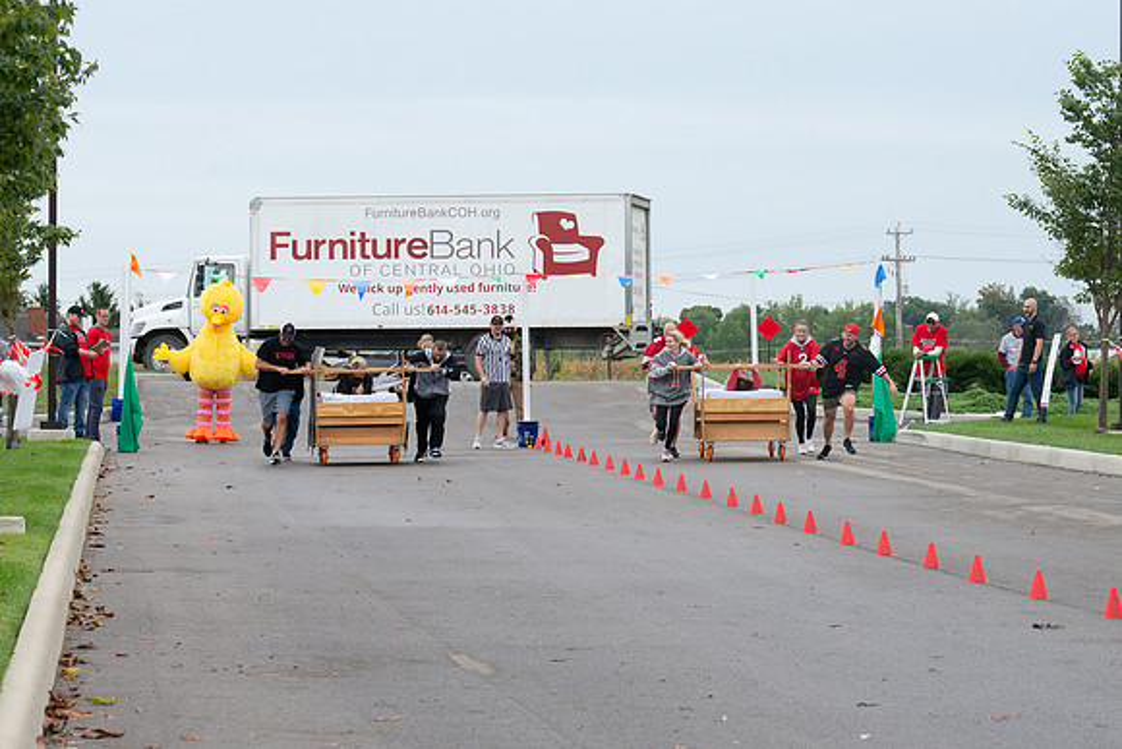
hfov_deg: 11.6
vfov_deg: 7.8
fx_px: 5501
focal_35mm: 176
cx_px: 696
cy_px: 370
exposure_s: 1/250
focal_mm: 122
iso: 640
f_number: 10
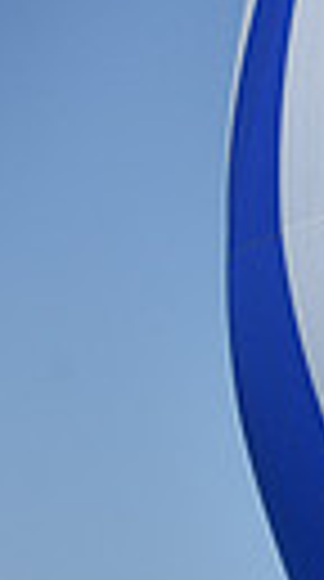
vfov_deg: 6.5
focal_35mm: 331
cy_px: 852
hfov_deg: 3.5
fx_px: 5085
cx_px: 1300
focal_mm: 70
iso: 250
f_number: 8
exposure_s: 1/1600
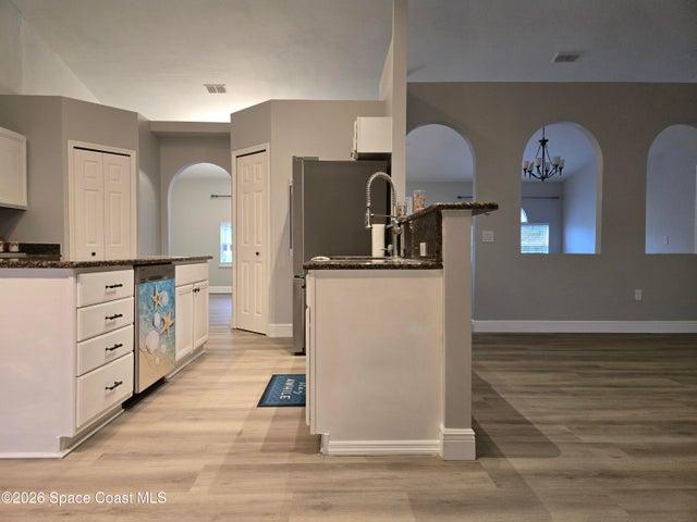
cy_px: 261
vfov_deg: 58.9
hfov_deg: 73.9
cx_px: 348
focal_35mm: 23
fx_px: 463
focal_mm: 5.4
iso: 500
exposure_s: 1/120
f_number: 1.8
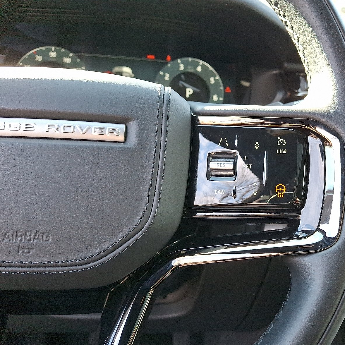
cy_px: 175
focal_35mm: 30
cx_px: 234
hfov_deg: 52.9
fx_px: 338
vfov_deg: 54.0
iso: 74
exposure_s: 1/120
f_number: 1.8
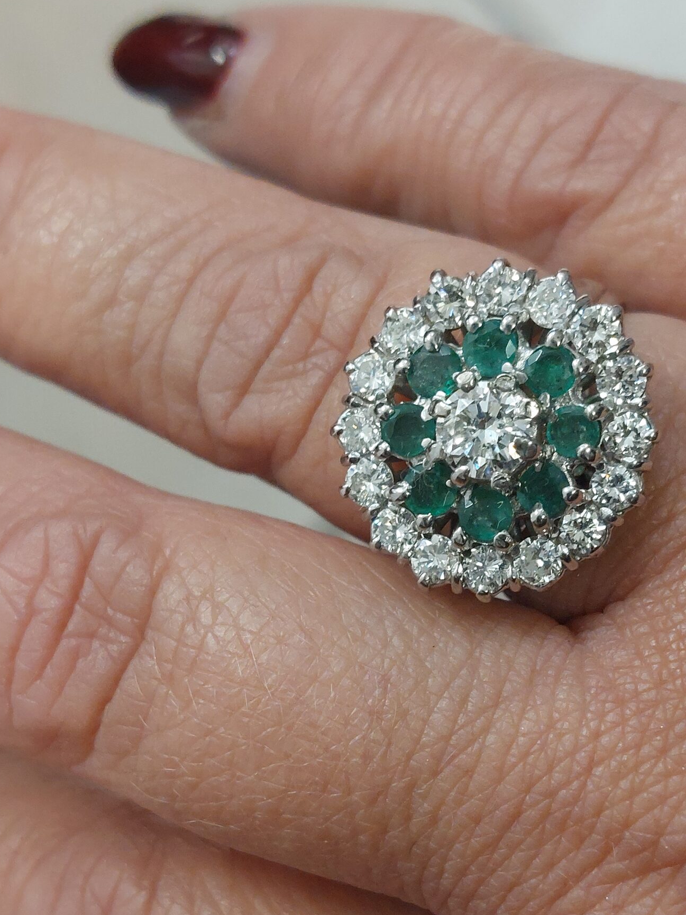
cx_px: 415
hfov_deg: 38.5
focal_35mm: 37
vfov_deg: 49.8
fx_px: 978
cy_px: 547
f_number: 1.8
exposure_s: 1/50
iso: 250
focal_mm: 5.23
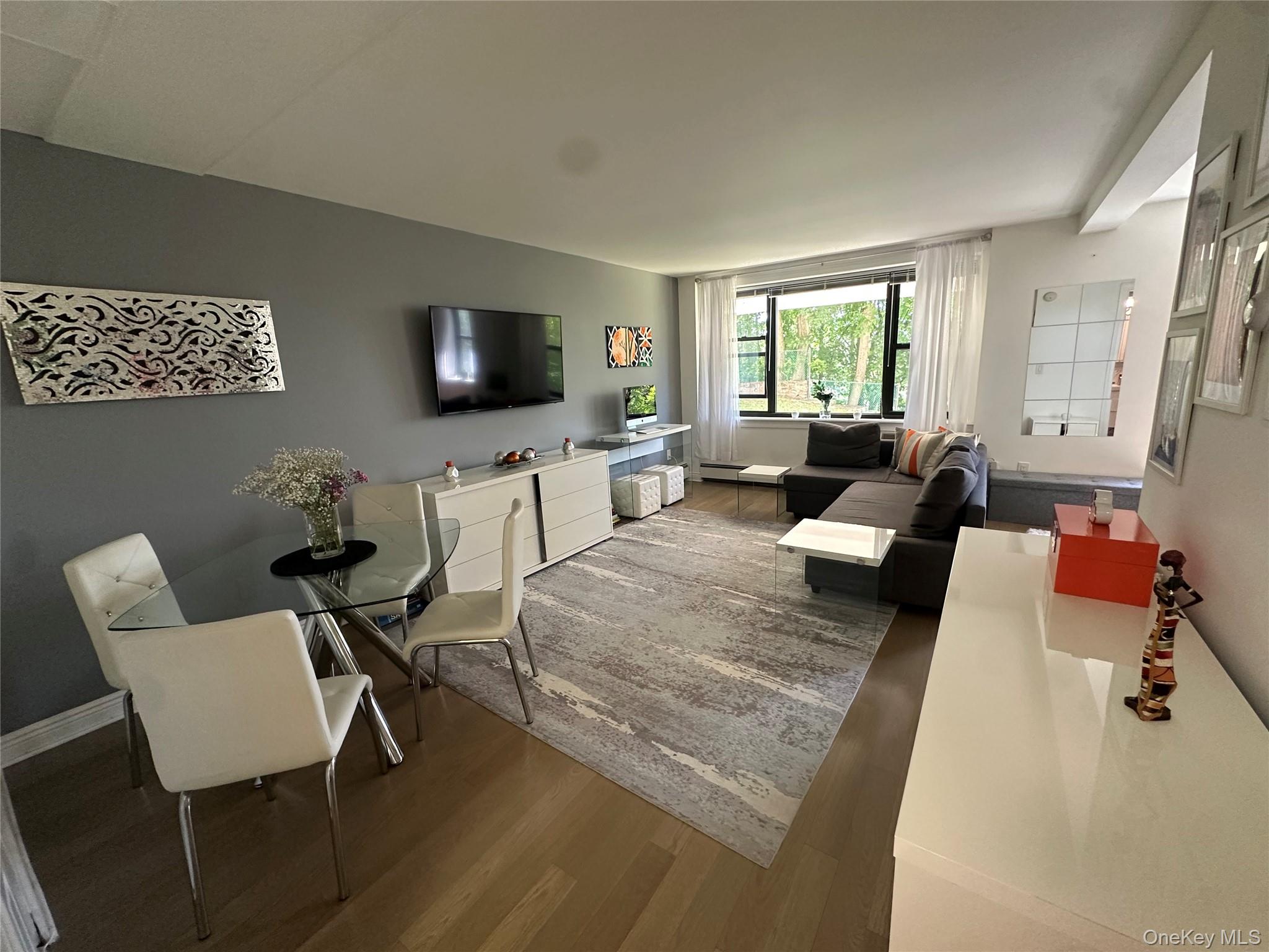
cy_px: 476
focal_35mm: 14
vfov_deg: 85.7
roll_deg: +3.1
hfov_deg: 102.1
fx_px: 513
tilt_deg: -11.4
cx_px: 634
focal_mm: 2.22
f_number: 2.2
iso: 320
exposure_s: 1/60
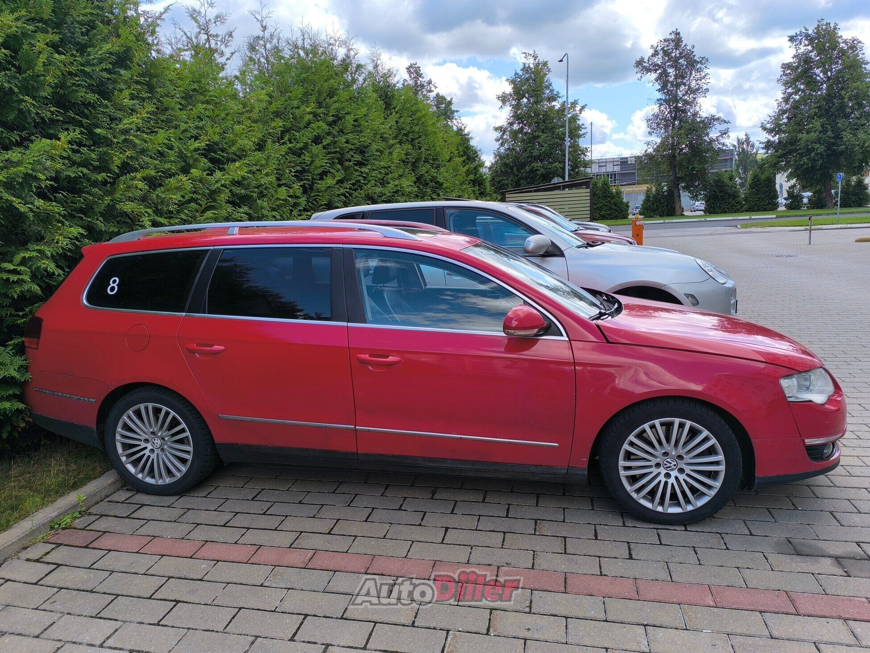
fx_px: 578
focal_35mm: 23
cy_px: 326
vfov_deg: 58.9
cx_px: 435
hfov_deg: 73.9
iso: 50
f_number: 1.65
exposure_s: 1/606
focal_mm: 6.14
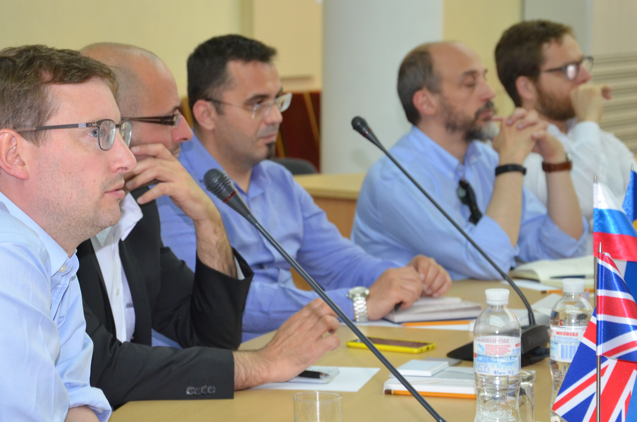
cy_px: 226
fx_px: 2066
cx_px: 284
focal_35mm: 117
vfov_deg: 11.7
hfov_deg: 17.5
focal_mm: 62
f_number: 5.6
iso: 1600
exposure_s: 1/60
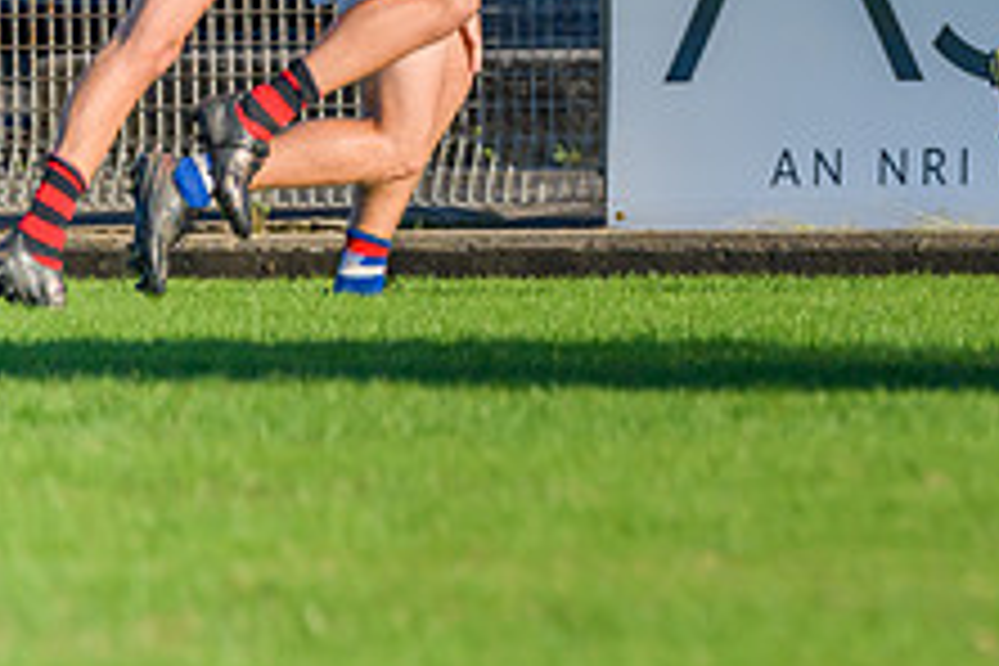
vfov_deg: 0.9
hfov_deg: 1.3
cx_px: 1676
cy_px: -204
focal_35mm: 1595
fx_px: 44258
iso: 800
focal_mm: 460
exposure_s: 1/2000
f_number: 6.3
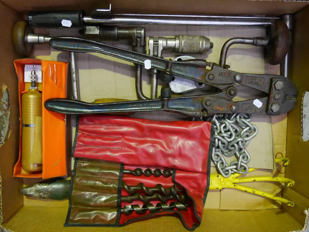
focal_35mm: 40
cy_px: 116
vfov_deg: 36.0
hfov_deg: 46.8
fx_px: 357
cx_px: 154
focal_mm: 20
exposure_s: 1/80
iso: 3200
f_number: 4.6
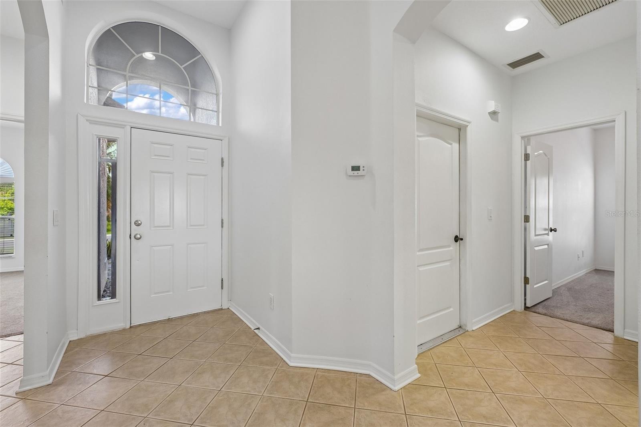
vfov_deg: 77.3
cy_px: 214
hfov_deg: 100.4
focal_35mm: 15
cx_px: 320
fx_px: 267
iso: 800
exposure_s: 1/40
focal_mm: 15
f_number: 8
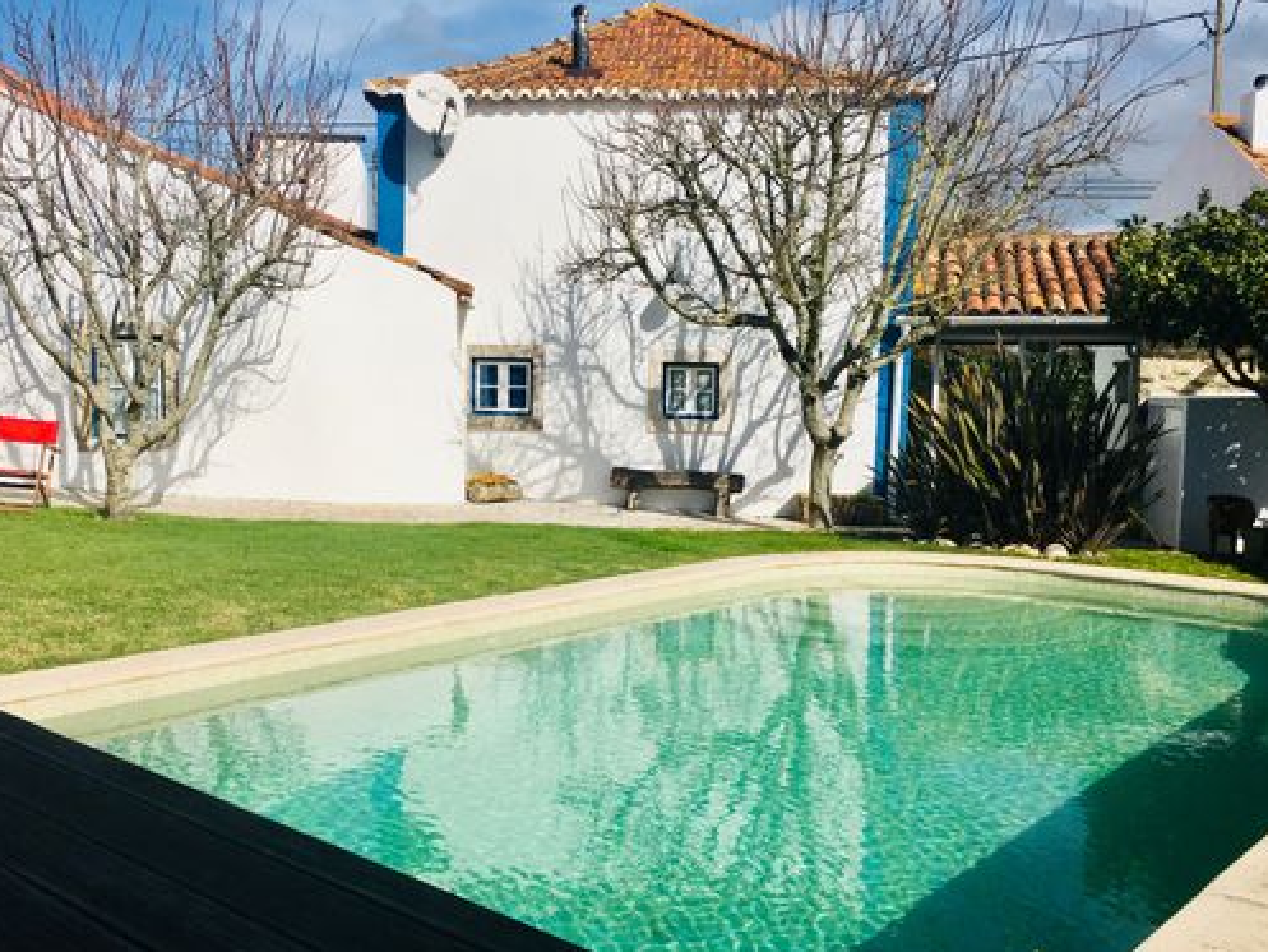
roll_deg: -2.0
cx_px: 587
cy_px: 490
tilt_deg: -4.5
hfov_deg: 52.6
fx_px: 1282
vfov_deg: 40.7
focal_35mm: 35
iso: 25
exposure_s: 1/5128
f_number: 2.2
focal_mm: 4.15
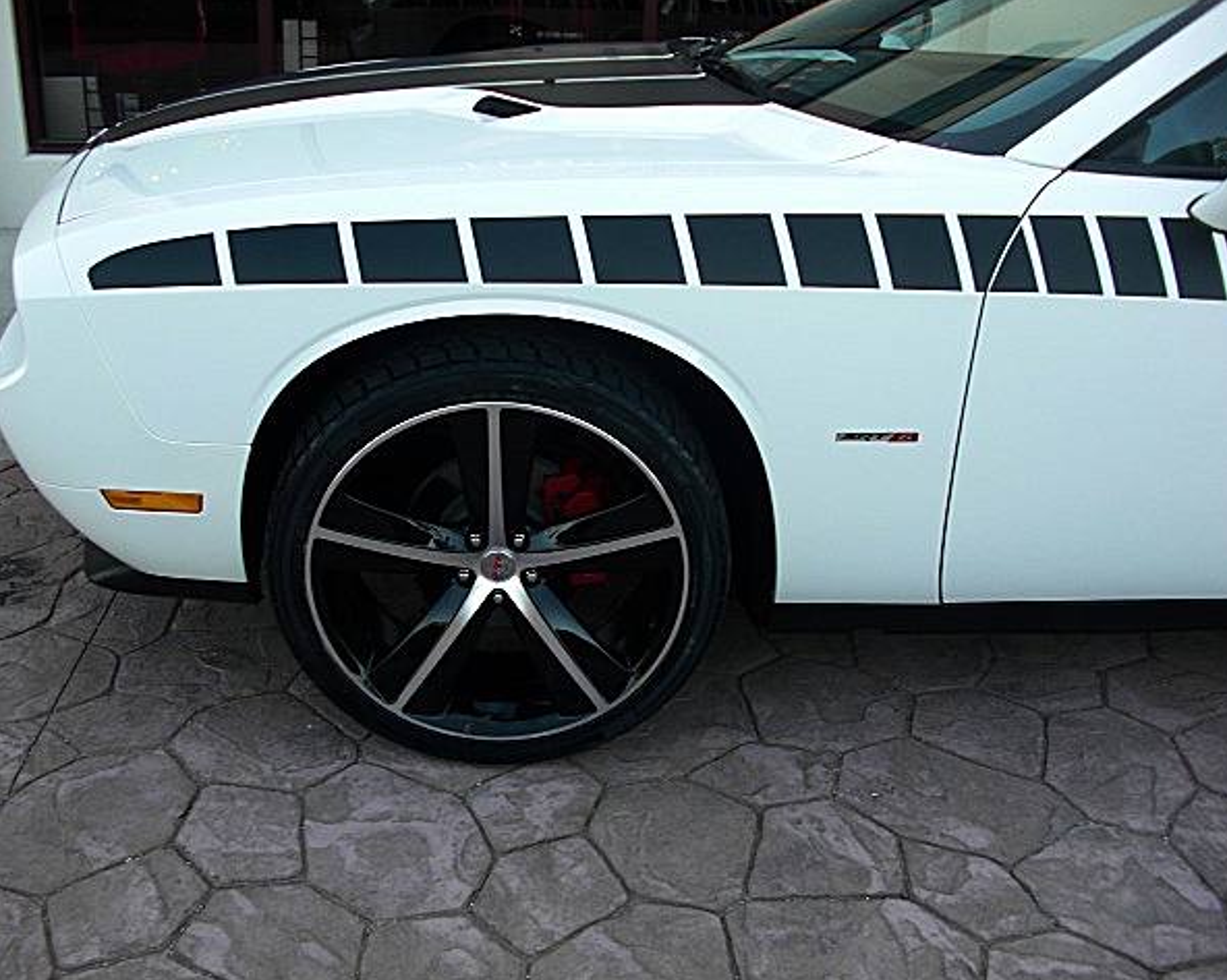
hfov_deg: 48.0
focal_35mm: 38
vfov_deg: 39.1
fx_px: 1379
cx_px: 593
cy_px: 491
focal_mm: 6.3
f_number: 2.8
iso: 50
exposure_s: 1/100
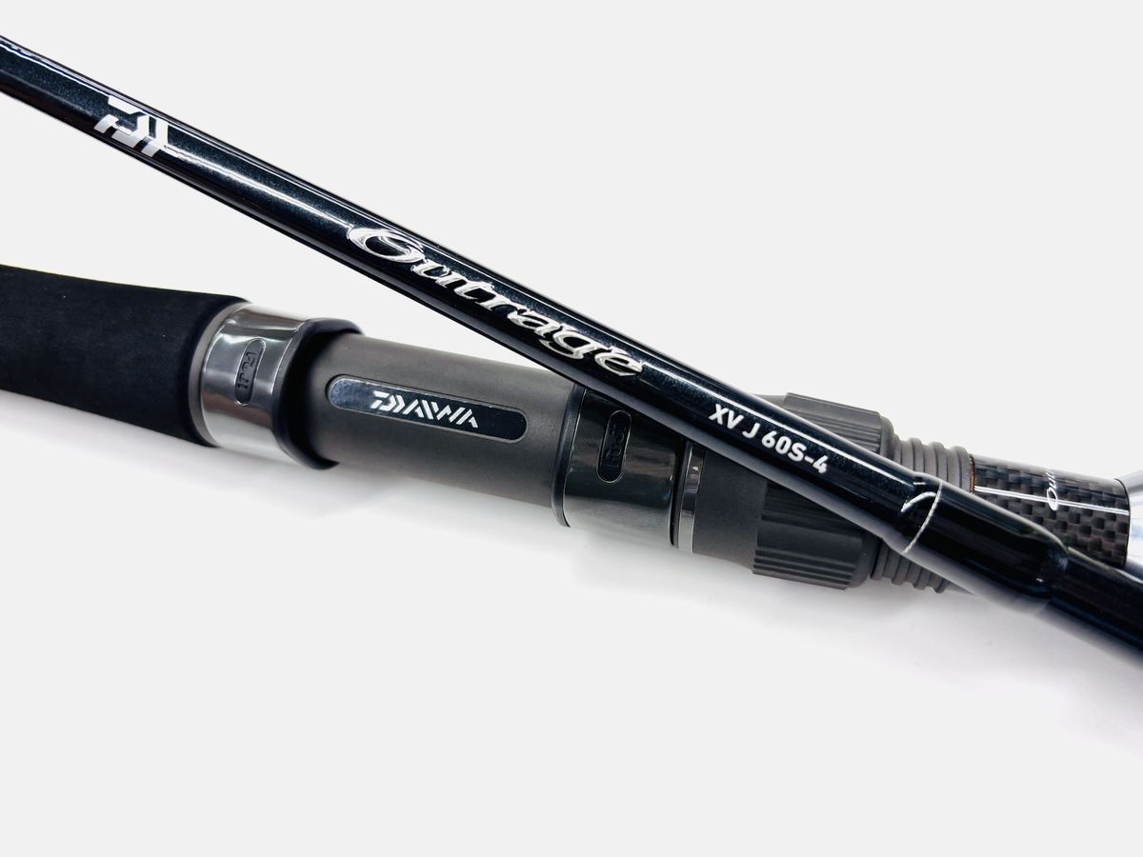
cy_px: 428
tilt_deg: -56.9
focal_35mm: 26
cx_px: 572
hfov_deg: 67.3
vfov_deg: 53.1
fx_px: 859
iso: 40
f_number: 1.6
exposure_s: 1/100
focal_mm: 5.96
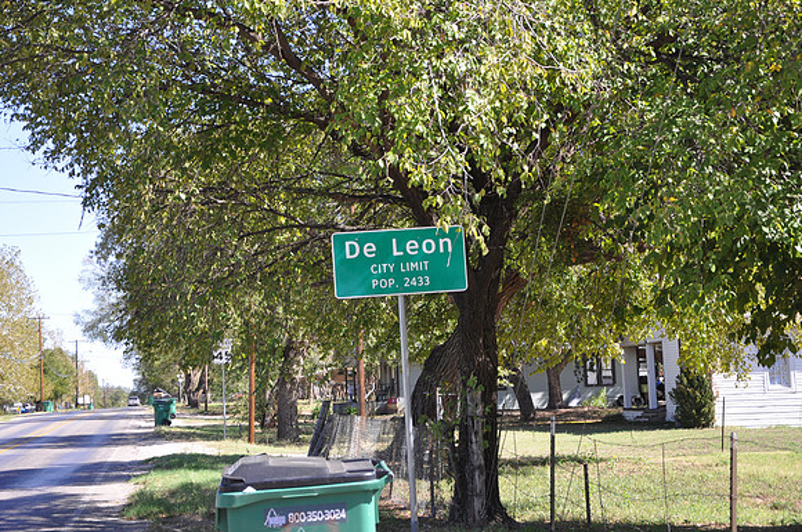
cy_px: 266
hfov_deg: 29.9
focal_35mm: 68
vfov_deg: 20.1
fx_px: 1502
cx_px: 401
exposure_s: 1/125
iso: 360
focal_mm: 45
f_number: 5.6
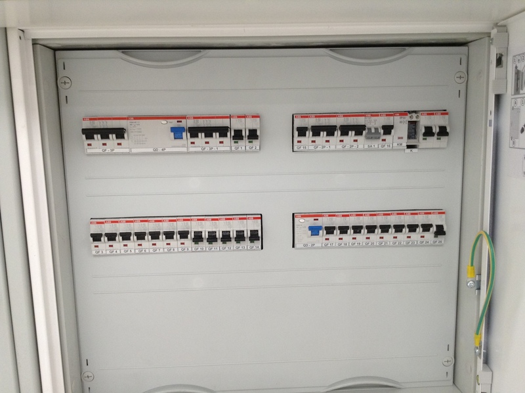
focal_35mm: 33
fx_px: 500
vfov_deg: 42.9
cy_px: 196
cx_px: 262
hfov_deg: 55.4
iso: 50
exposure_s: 1/24
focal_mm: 3.3
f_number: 2.4
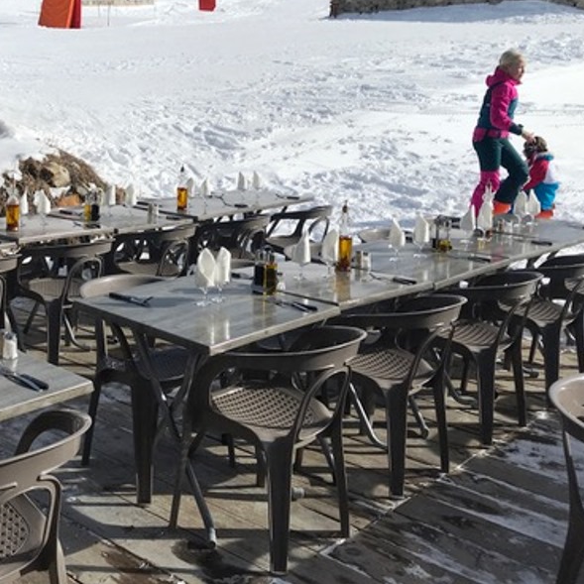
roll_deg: -1.1
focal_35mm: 43
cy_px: 205
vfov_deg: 38.8
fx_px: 821
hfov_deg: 38.3
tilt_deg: -4.0
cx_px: 159
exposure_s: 1/5319
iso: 25
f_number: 1.8
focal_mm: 3.99
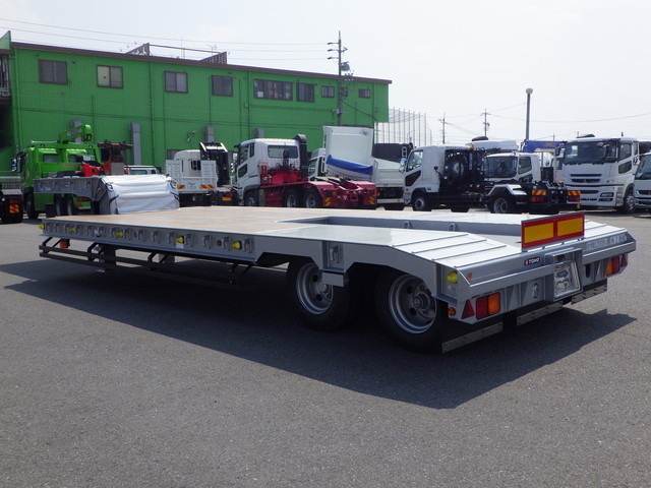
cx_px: 326
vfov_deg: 41.8
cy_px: 244
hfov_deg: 54.0
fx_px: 639
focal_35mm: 34
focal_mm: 6.1
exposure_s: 1/2000
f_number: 4.6
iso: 250
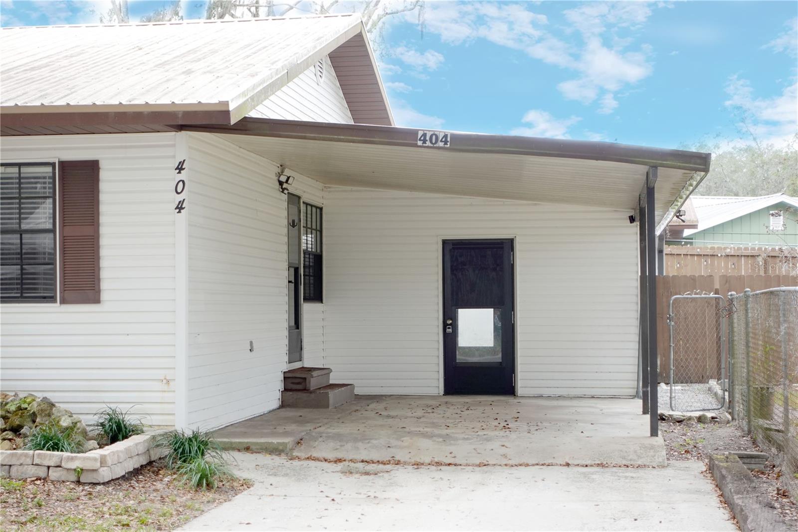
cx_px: 399
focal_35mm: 70
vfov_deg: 19.4
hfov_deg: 28.8
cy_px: 266
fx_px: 1551
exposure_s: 1/100
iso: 125
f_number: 4
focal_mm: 25.7
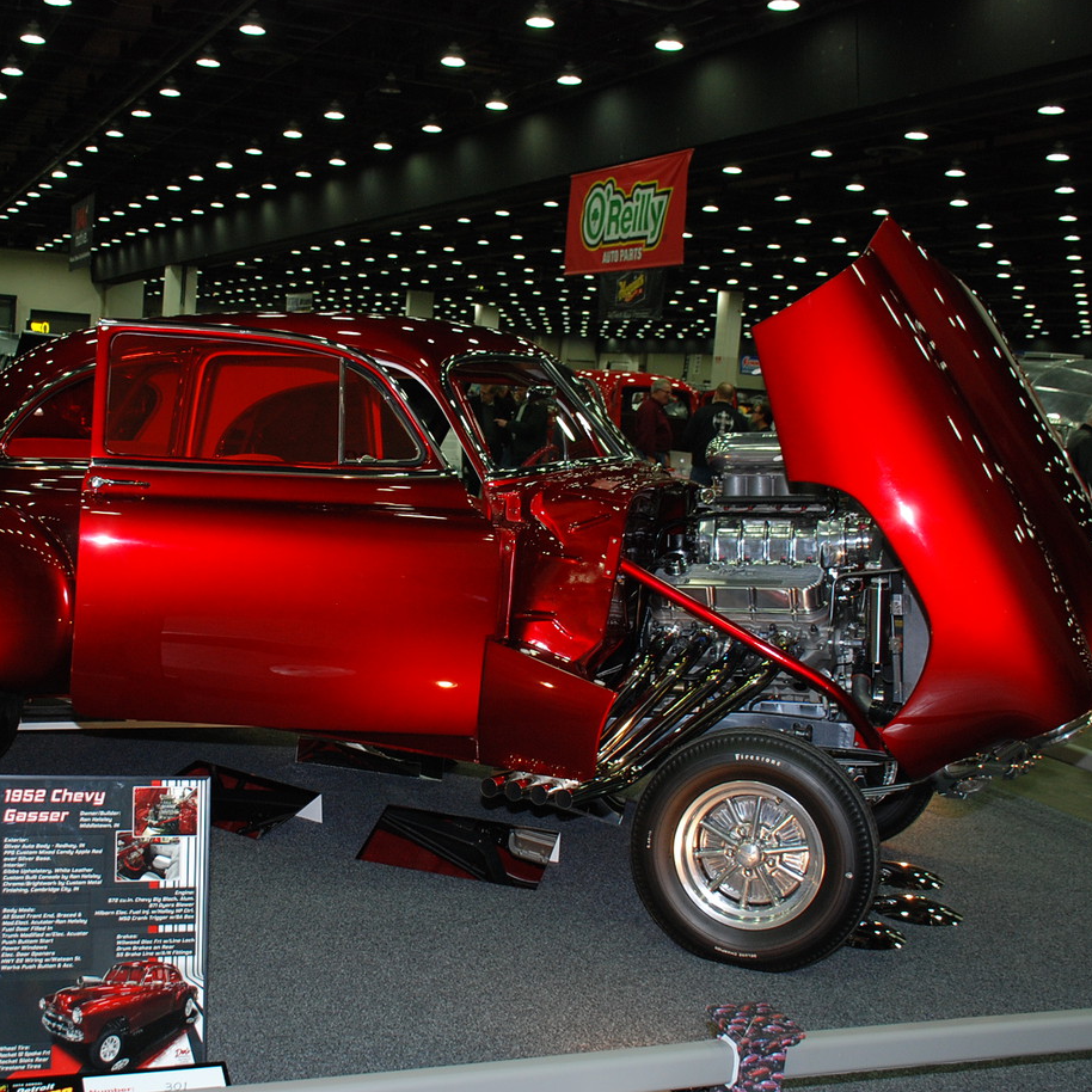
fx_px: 1535
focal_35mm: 43
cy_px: 553
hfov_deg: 38.9
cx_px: 413
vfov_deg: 39.2
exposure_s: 1/60
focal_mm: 22
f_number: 4
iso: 360
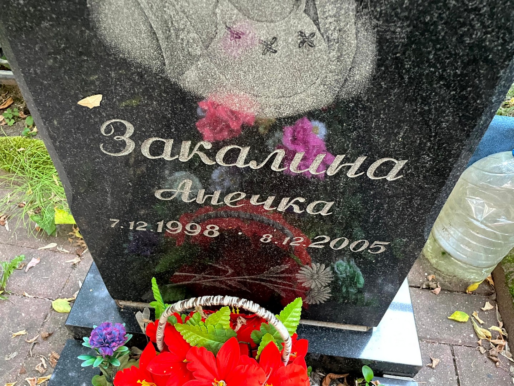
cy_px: 193
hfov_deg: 67.3
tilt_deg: -48.7
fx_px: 386
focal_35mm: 26
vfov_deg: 53.1
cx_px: 257
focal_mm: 4.2
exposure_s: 1/40
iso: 500
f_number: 1.6
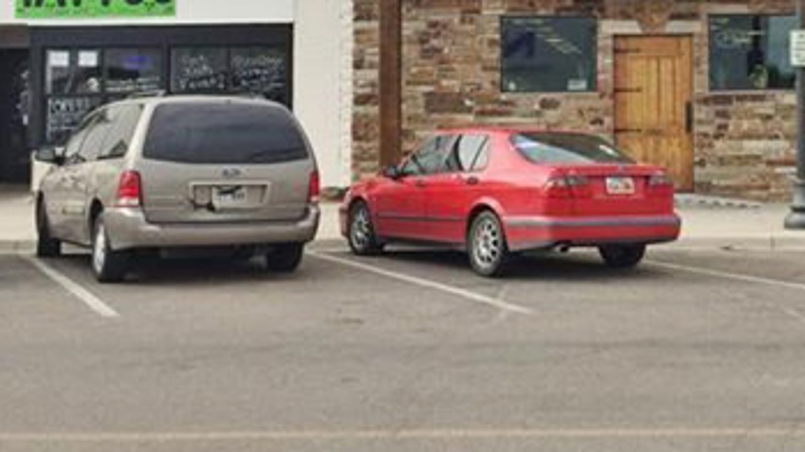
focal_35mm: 58
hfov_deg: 34.8
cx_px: 655
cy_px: 18
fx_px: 1238
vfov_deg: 20.2
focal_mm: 4.15
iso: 32
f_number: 2.2
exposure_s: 1/1883
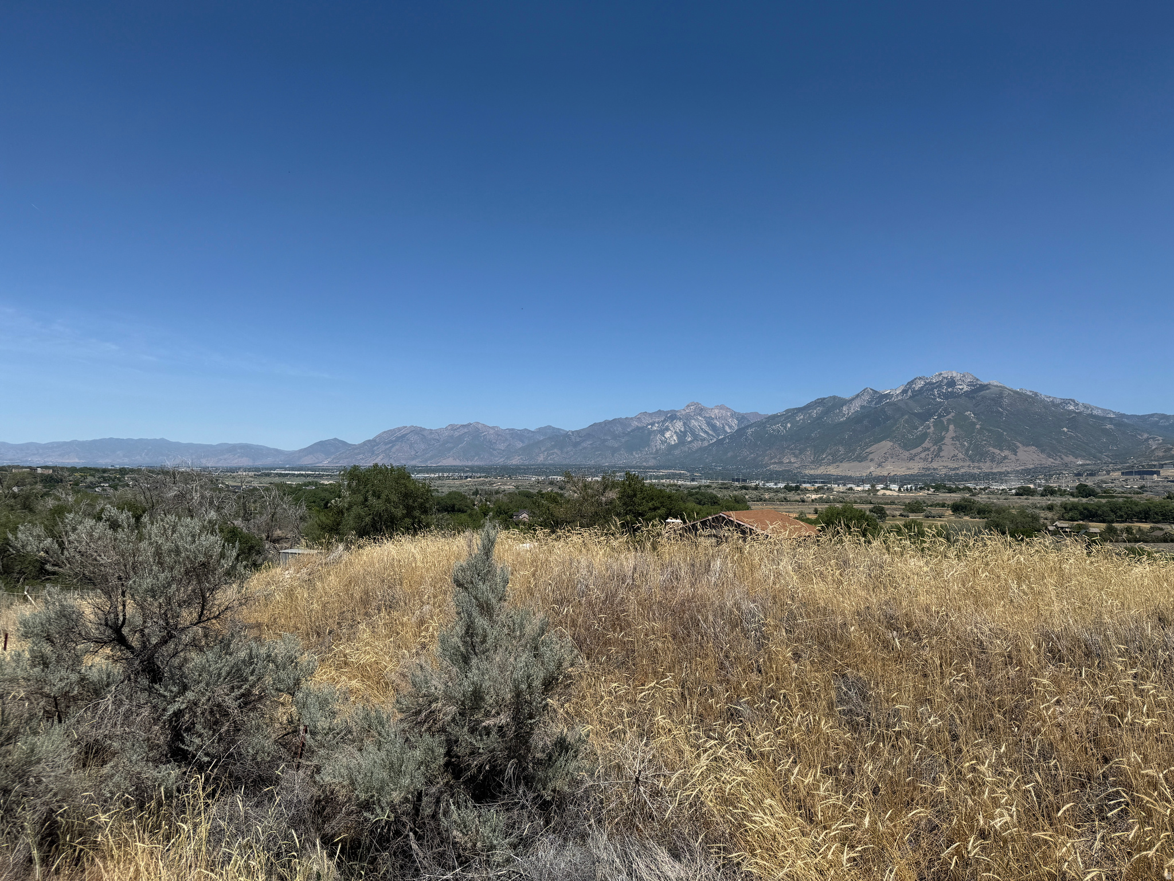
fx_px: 814
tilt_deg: +3.1
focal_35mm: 24
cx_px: 587
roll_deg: -1.7
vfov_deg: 56.8
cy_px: 440
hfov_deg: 71.6
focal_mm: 6.76
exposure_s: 1/7092
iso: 80
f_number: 1.78
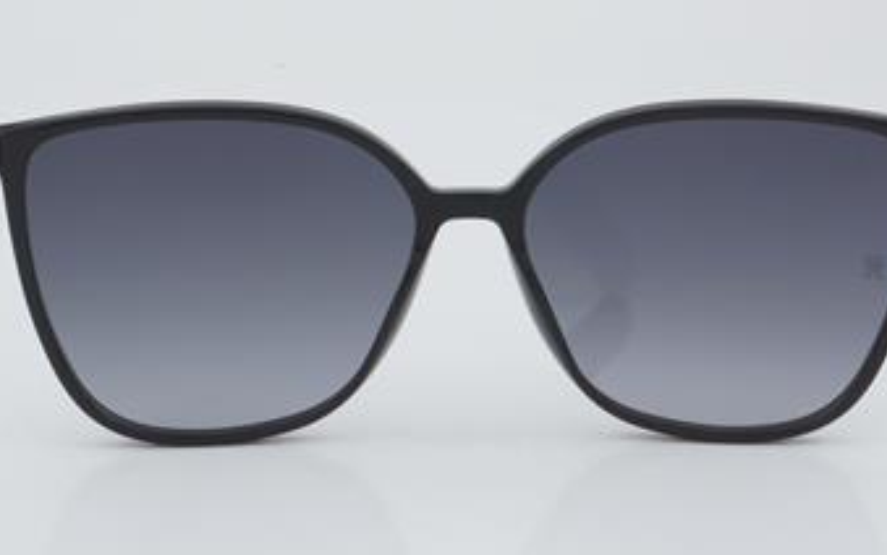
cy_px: 262
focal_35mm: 90
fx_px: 2176
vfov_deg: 14.5
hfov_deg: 23.0
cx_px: 474
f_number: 32
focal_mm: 50
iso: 100
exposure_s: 1/3
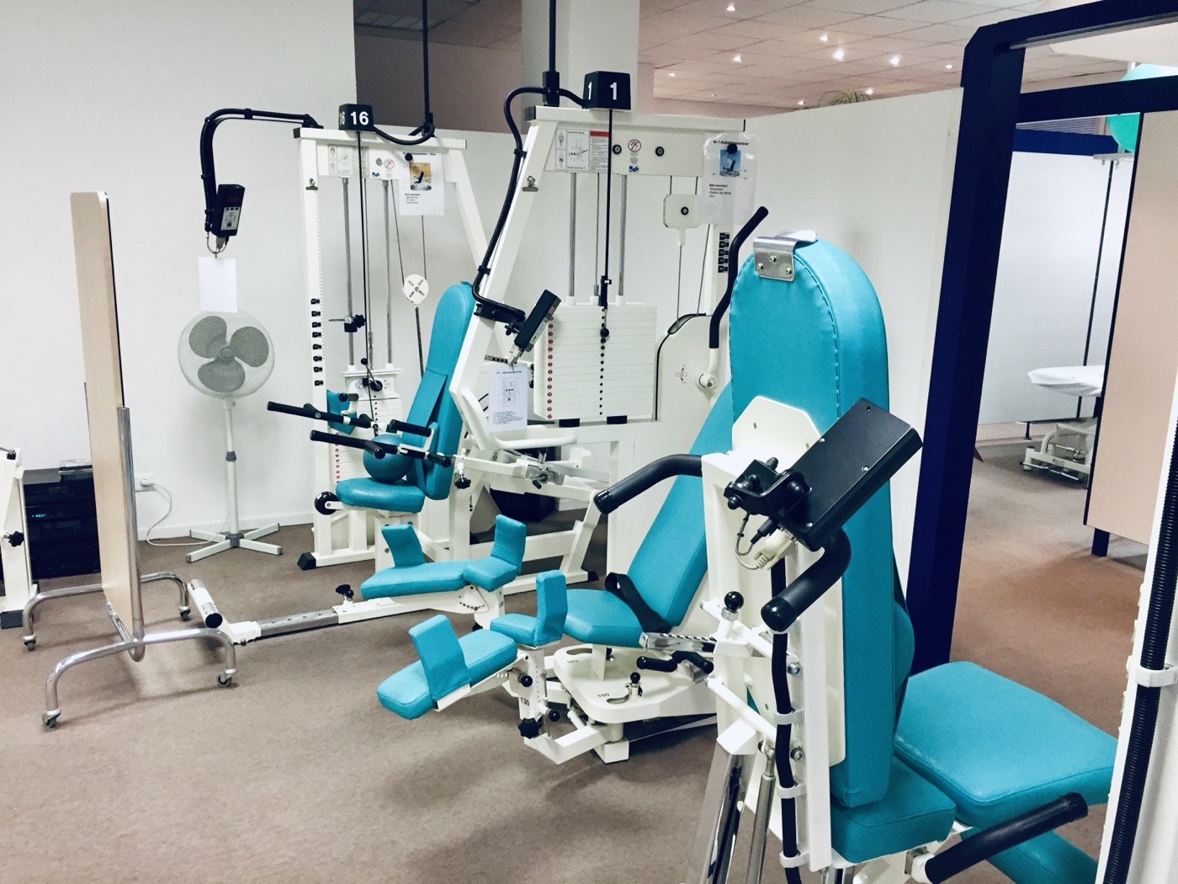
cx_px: 589
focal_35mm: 29
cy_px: 442
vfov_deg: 48.2
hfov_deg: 61.7
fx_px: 987
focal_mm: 4.15
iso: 160
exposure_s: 1/33
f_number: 2.2
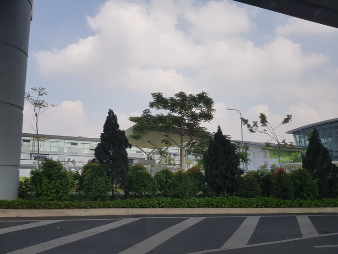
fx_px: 254
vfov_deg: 53.1
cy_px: 127
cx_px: 169
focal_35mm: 26
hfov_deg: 67.3
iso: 40
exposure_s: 1/444
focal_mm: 4.2
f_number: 1.7
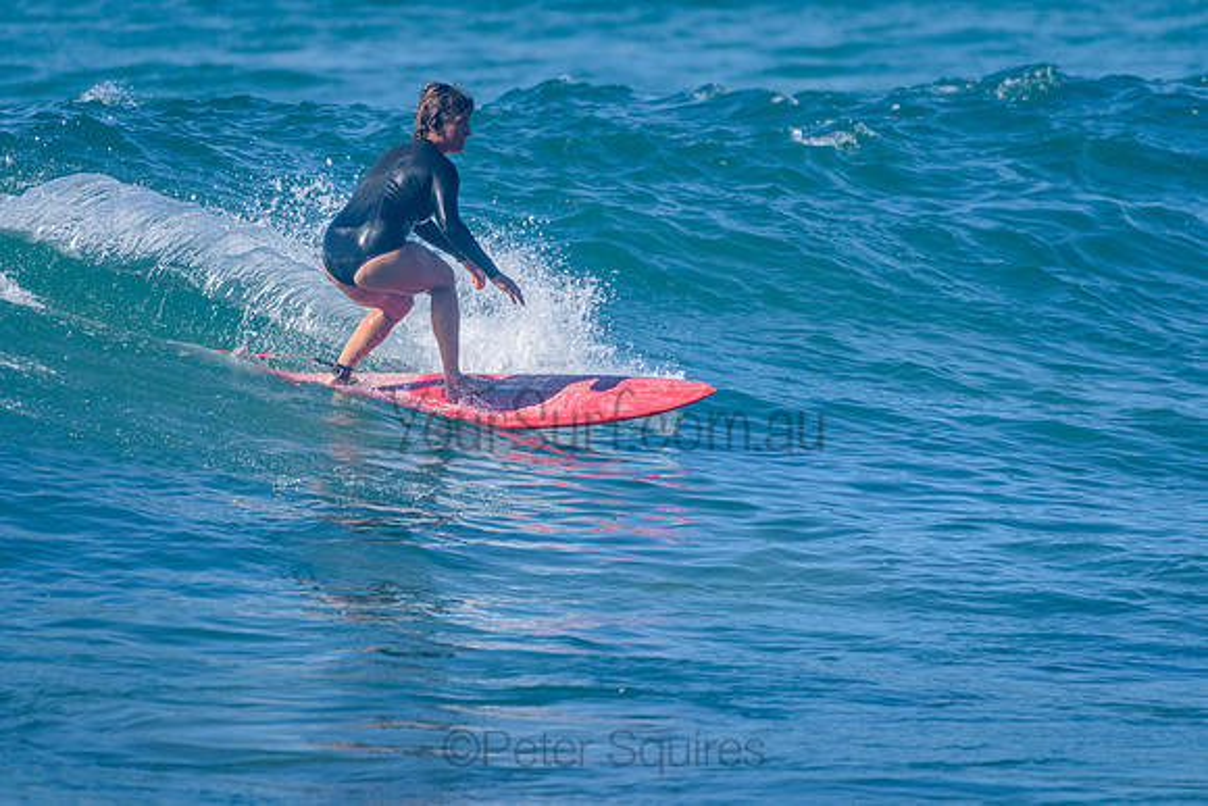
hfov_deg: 3.4
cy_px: 337
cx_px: 534
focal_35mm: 613
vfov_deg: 2.2
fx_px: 20566
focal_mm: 500
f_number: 5.6
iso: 200
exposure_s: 1/2000
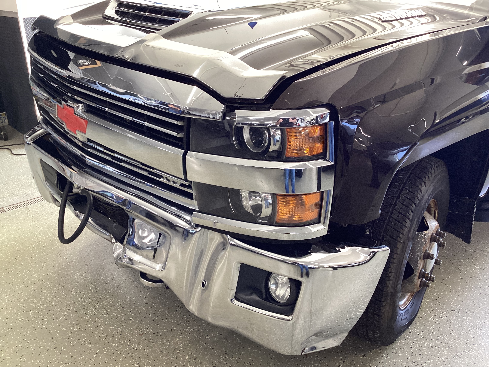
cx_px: 244
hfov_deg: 58.4
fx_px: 438
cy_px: 184
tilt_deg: -25.0
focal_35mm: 31
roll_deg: +1.0
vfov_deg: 45.4
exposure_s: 1/60
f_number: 2.4
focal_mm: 3.3
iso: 160
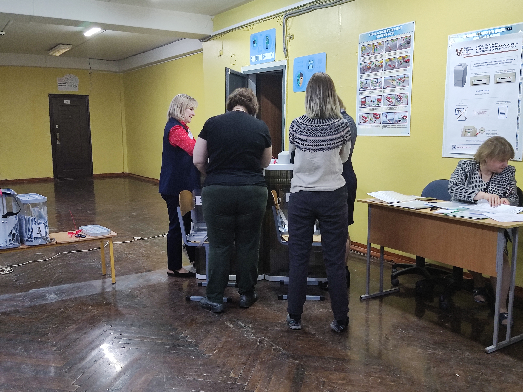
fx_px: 499
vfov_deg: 42.9
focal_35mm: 33
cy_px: 196
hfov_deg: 55.4
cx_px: 262
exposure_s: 1/50
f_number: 1.79
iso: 628
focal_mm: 4.71
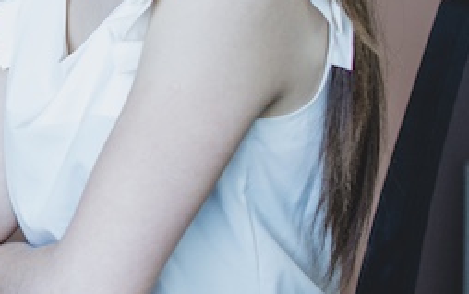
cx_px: -403
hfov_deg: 9.8
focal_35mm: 201
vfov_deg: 6.5
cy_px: 0
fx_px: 2570
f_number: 2.8
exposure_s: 1/100
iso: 500
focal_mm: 50
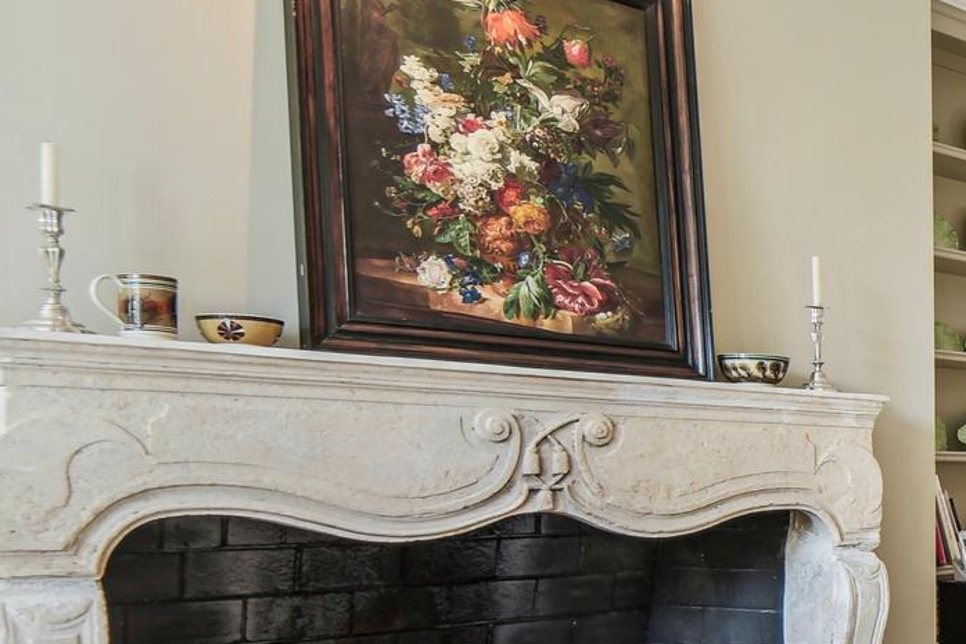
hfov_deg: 33.3
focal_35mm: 47
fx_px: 1261
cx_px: 1189
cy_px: 445
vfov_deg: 28.4
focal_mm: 16
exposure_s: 1/15
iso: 200
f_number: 8
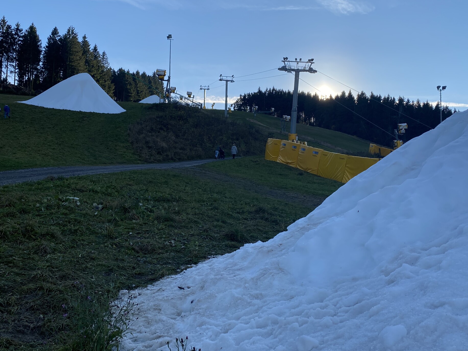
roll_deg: -1.6
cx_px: 245
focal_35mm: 34
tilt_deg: +6.9
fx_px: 460
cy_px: 156
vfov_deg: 41.7
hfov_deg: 53.9
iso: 32
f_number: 1.8
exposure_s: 1/2315
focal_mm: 4.25
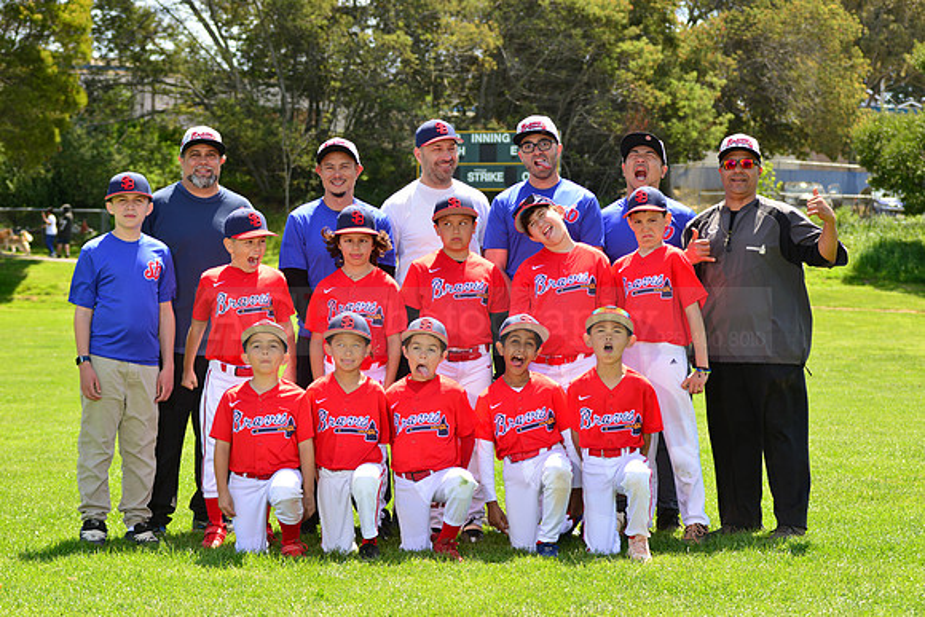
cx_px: 462
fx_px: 2441
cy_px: 308
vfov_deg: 14.4
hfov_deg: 21.5
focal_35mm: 95
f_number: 8
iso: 200
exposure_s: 1/250
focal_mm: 95
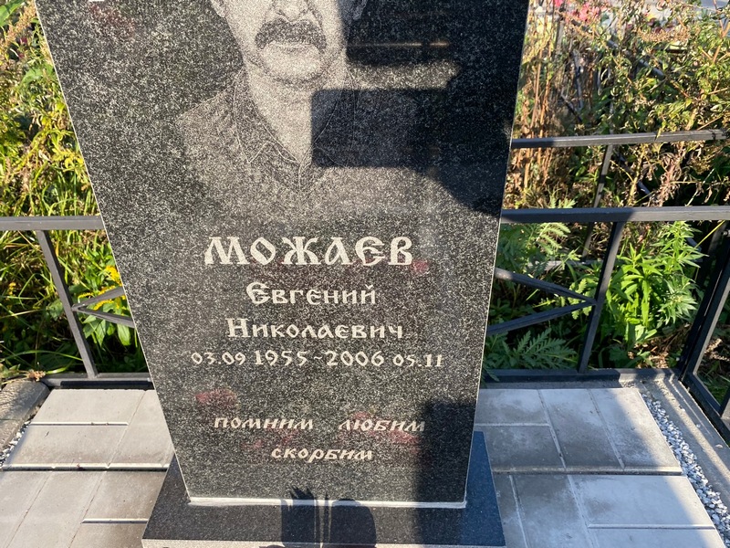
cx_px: 365
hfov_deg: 67.3
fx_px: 548
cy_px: 274
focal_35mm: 26
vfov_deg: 53.1
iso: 32
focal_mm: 4.25
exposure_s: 1/604
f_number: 1.8
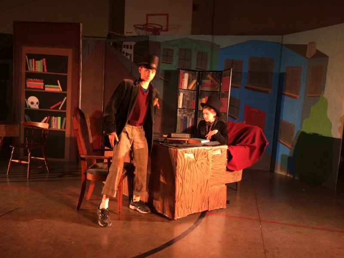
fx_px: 288
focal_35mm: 29
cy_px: 129
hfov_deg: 61.7
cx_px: 172
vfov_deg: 48.2
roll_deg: -2.4
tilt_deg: -6.4
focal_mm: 4.15
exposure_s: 1/30
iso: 160
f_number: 2.2
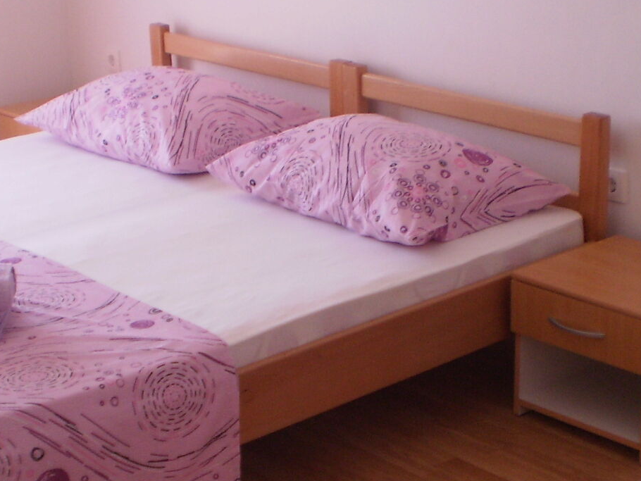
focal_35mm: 81
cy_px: 339
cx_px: 319
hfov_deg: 24.1
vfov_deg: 18.1
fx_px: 1500
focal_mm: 6.3
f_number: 3.1
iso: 125
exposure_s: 1/30
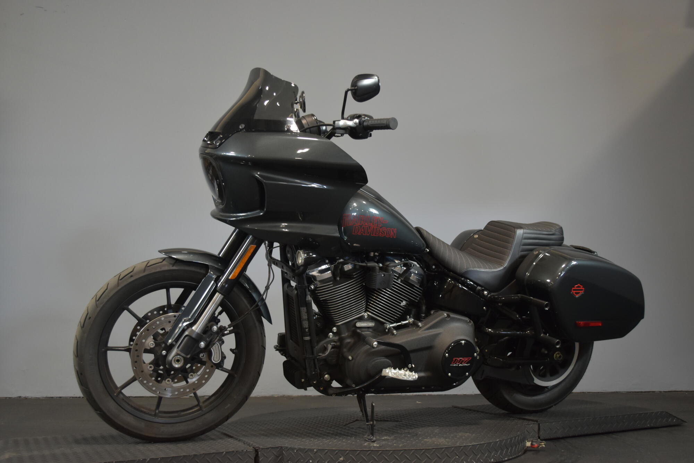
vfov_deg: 36.9
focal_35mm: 36
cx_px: 347
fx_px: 694
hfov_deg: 53.1
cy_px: 232
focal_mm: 24
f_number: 4
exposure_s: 1/30
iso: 1000
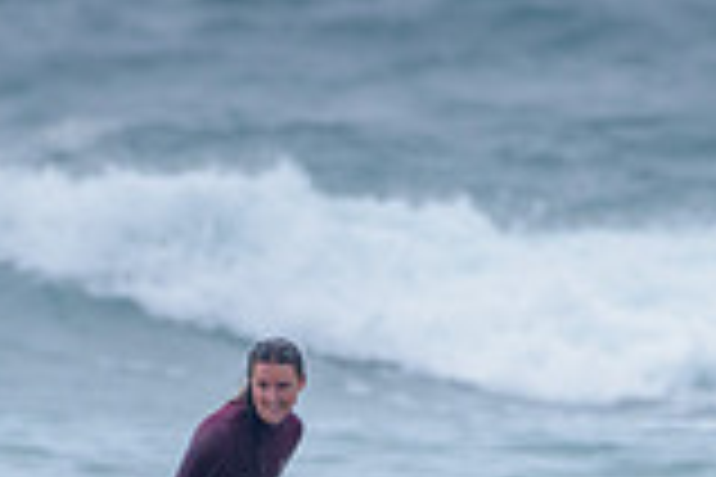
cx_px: 174
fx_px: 44448
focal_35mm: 2235
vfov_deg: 0.6
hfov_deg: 0.9
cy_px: 658
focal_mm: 500
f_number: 5.6
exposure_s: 1/1250
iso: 560
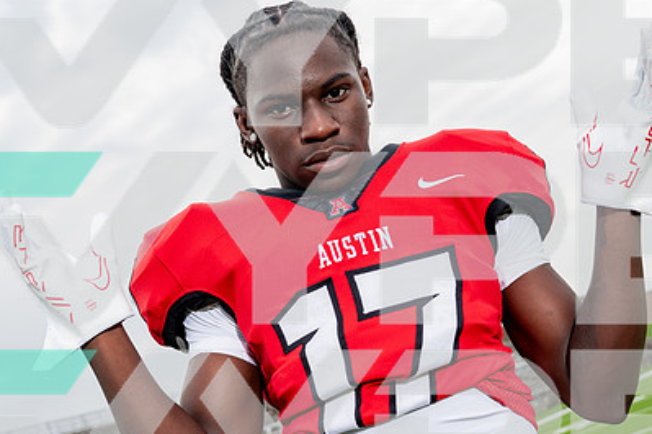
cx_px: 348
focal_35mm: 48
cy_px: 239
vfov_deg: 28.1
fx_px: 869
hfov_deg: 41.1
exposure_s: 1/250
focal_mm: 33
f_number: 5
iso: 100
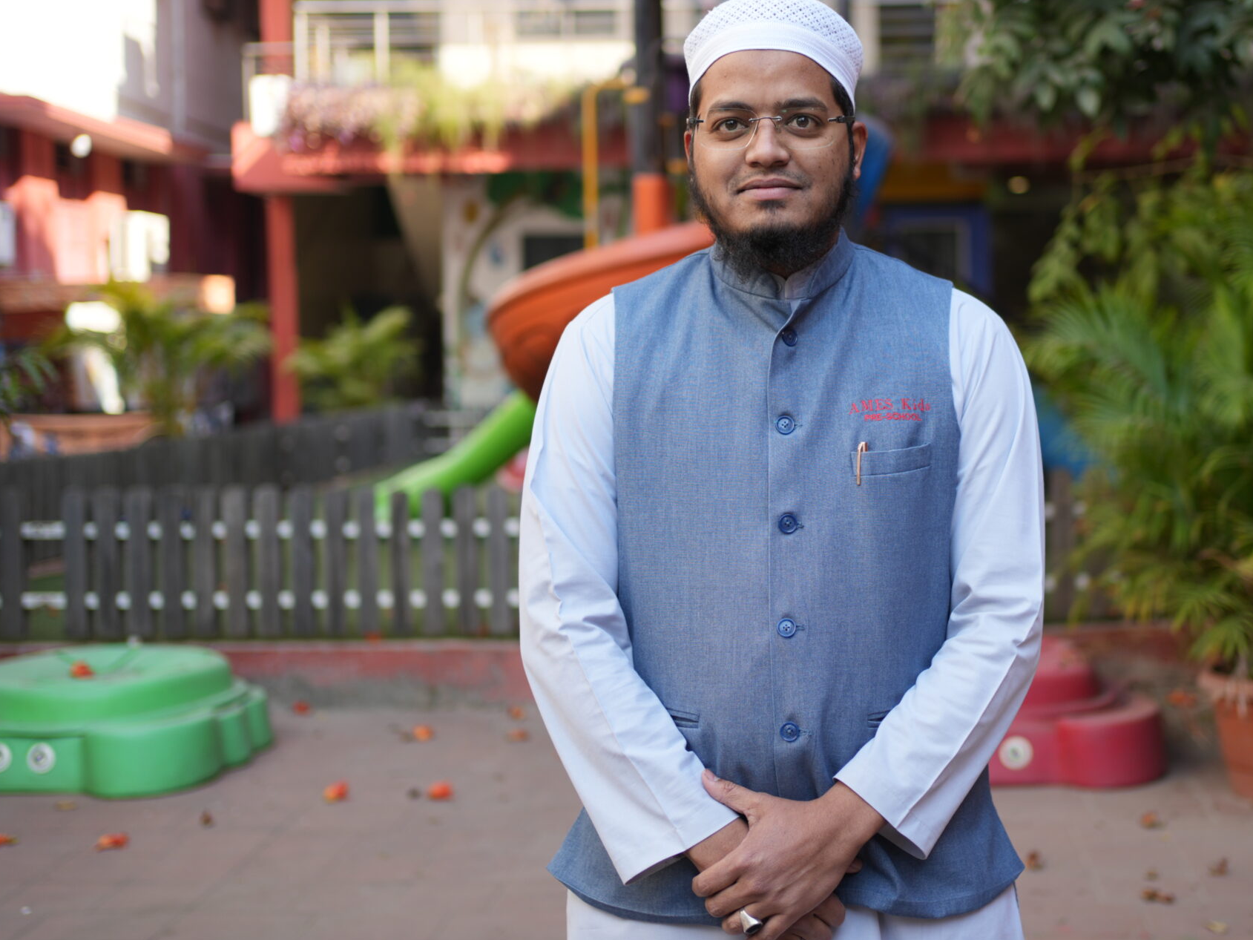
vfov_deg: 28.5
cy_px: 389
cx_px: 797
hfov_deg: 37.2
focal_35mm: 51
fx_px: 1846
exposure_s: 1/800
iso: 100
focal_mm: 35
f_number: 1.8
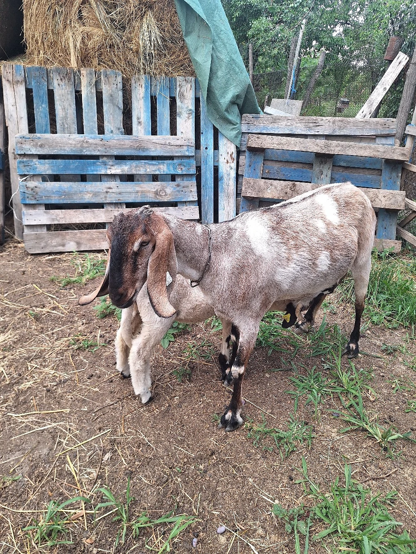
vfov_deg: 73.9
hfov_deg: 58.9
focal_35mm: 23
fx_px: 368
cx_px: 208
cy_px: 277
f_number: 1.8
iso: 40
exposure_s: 1/114
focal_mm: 5.54
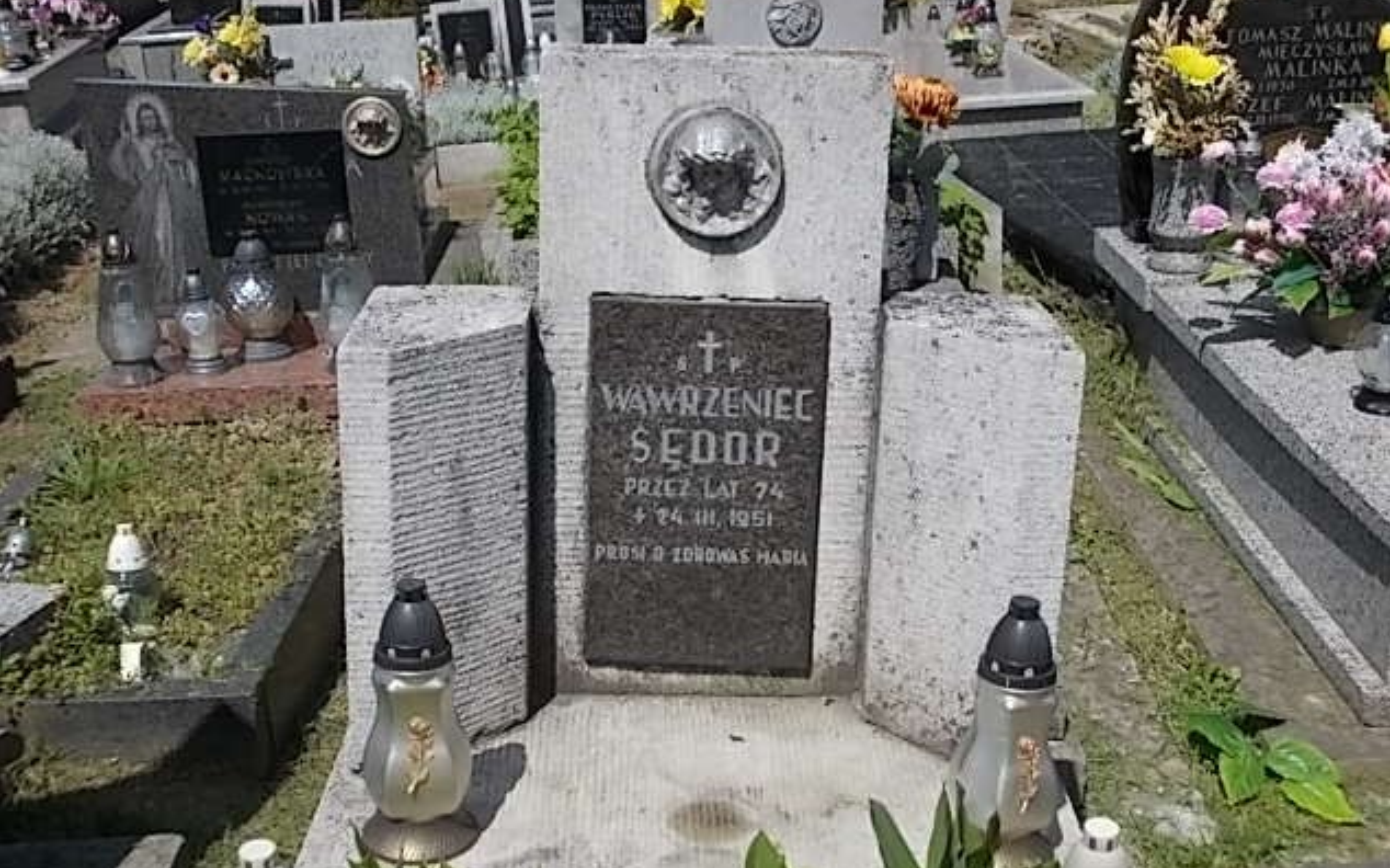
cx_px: 697
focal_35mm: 46
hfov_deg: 43.5
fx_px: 1742
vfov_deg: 28.0
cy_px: 495
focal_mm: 6.1
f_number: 6.5
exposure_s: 1/320
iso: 80
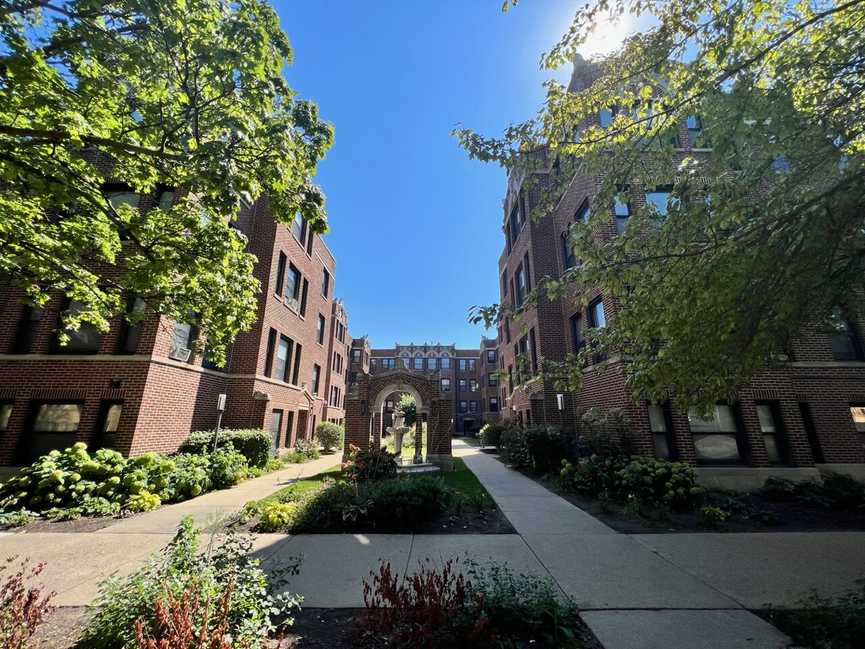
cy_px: 324
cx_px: 432
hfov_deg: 106.2
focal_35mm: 13
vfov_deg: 89.9
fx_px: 325
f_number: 1.8
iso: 32
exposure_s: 1/1429
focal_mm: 1.57
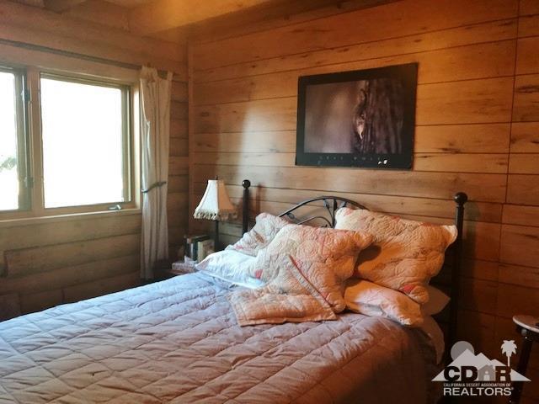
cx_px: 270
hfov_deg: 63.4
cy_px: 202
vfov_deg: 49.7
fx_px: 436
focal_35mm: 28
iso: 200
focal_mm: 3.99
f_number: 1.8
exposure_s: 1/30
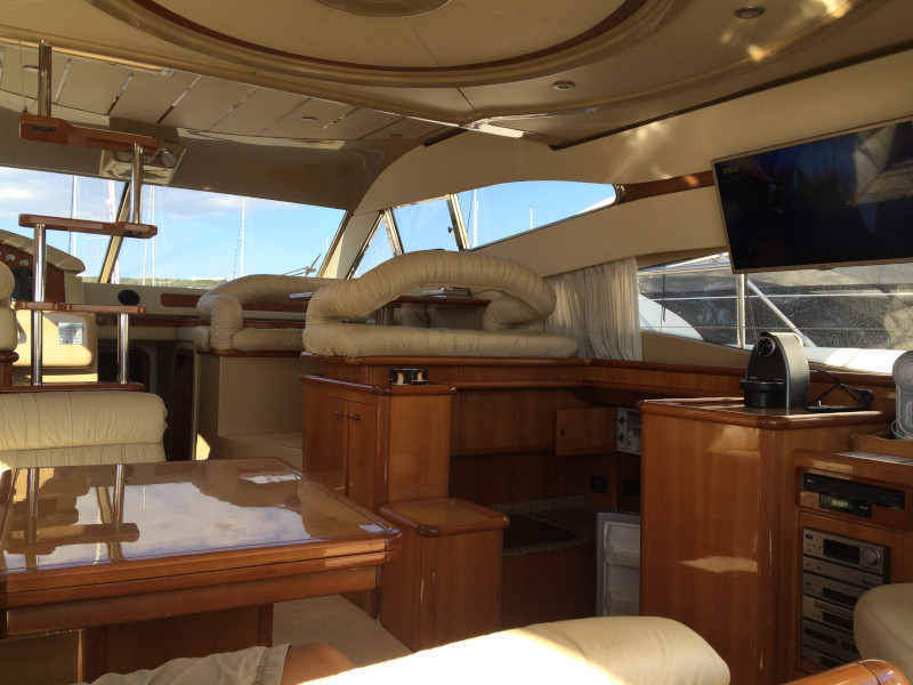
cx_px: 456
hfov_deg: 61.7
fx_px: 765
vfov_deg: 48.2
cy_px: 342
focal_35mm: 29
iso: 32
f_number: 2.2
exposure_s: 1/406
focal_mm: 4.15
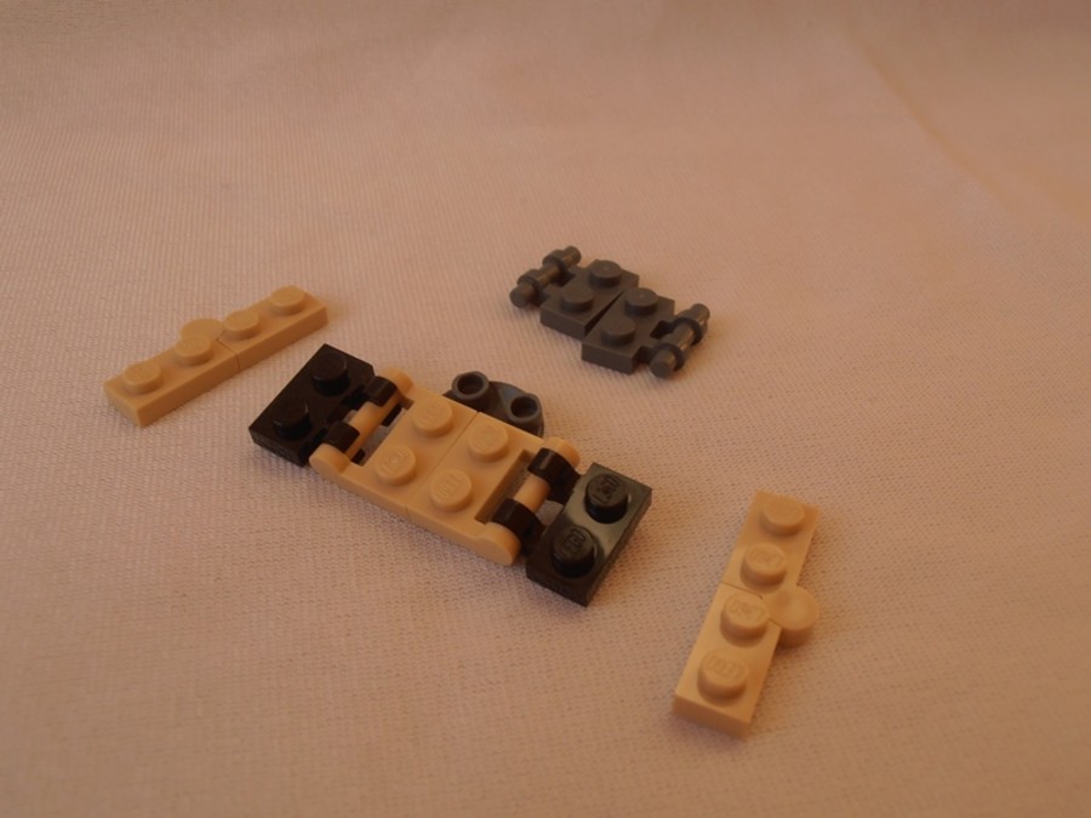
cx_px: 546
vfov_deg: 38.7
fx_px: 1166
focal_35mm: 37
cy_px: 409
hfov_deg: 50.1
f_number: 3.9
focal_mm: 6.61
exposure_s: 1/60
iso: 80
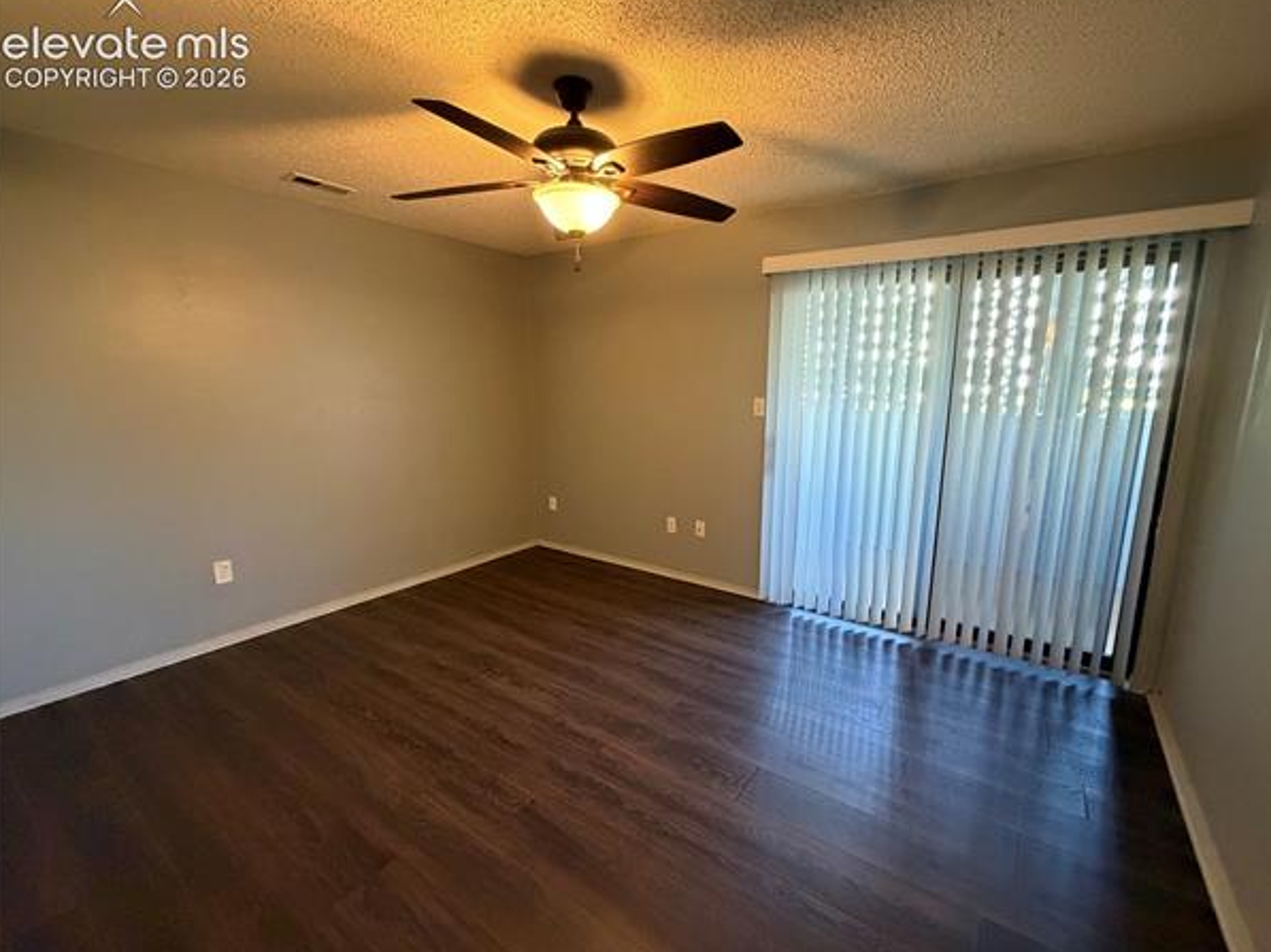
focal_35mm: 15
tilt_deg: -10.5
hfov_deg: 98.1
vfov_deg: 81.7
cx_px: 671
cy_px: 480
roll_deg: +0.8
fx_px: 550
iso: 800
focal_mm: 2.22
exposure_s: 1/60
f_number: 2.2
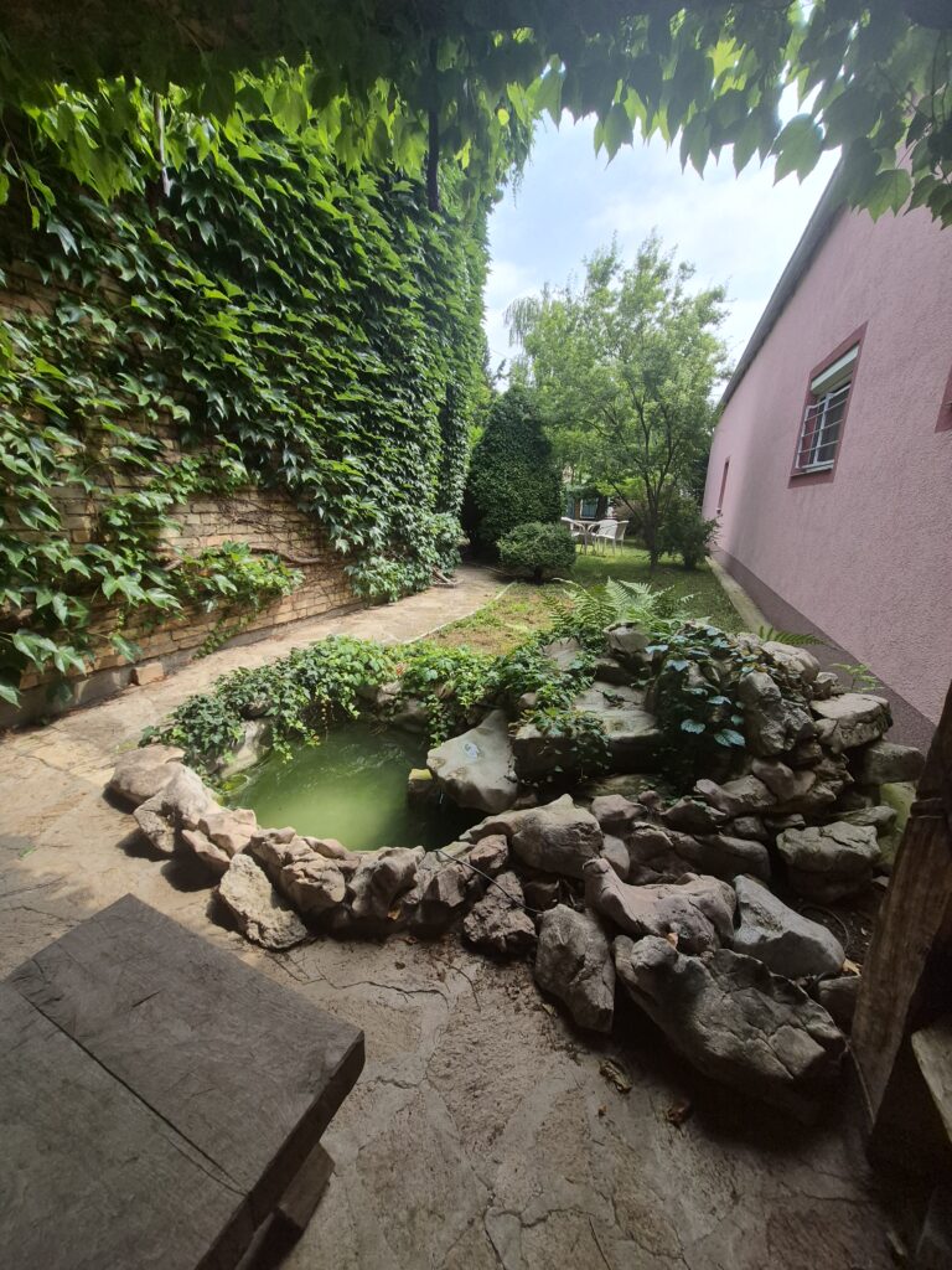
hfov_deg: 89.9
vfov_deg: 106.2
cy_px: 635
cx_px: 476
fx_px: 477
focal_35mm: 13
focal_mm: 1.74
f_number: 2.2
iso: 40
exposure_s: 1/842
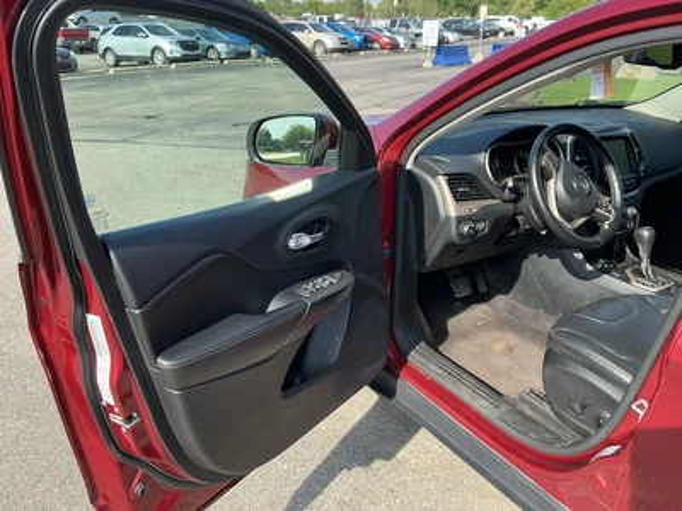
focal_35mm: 28
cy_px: 256
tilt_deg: -21.8
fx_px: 552
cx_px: 341
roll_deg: -0.2
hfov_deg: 63.4
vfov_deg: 49.7
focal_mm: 3
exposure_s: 1/491
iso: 25
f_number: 1.8
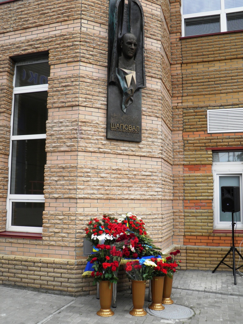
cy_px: 162
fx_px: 328
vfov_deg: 52.6
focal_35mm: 35
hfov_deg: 40.7
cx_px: 122
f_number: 5.5
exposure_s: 1/100
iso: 50
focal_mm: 6.3
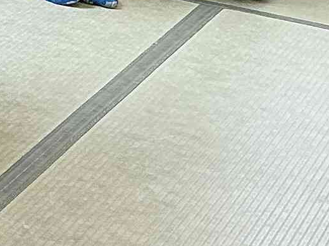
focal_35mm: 180
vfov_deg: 8.2
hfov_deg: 10.7
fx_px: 1711
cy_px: -13
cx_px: -96
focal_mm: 3
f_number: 1.8
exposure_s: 1/142
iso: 25
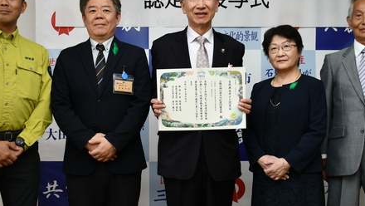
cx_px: 212
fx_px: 571
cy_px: 98
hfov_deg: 35.4
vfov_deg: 20.4
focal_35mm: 59
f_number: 4
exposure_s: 1/60
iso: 280
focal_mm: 23
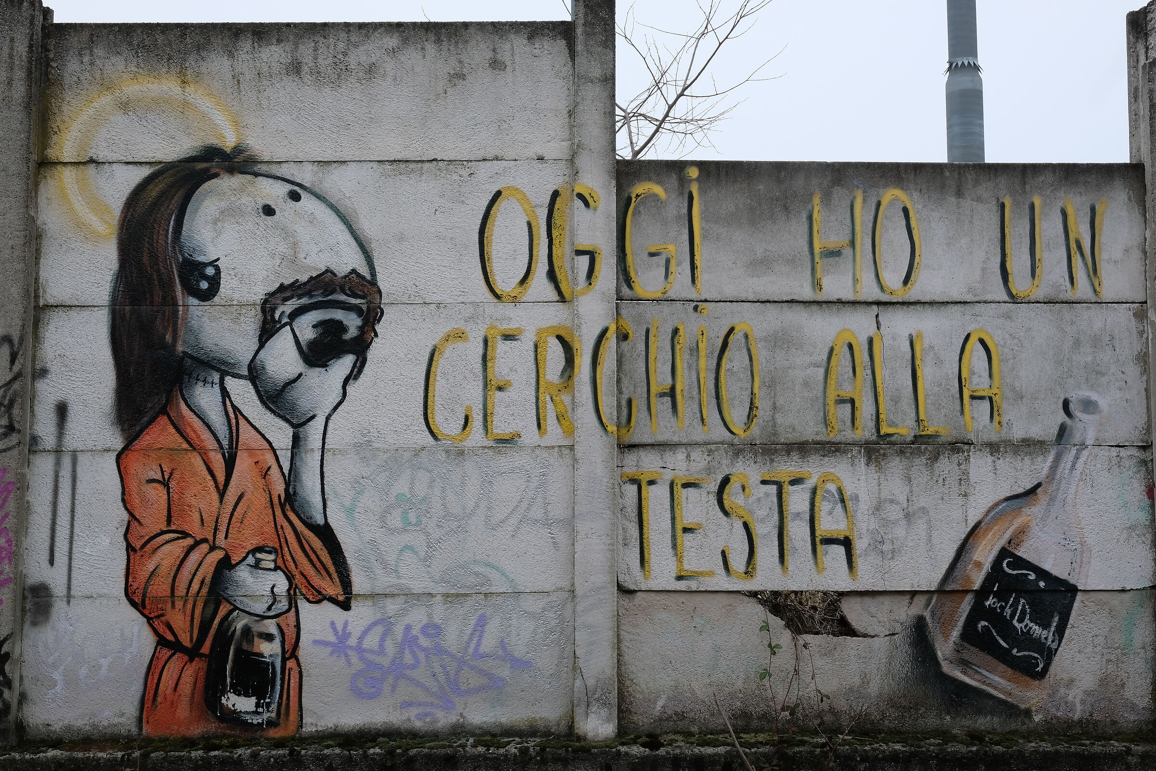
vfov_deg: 37.9
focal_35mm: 35
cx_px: 578
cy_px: 386
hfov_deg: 54.4
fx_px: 1124
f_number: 9
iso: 400
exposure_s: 1/25
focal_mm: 23
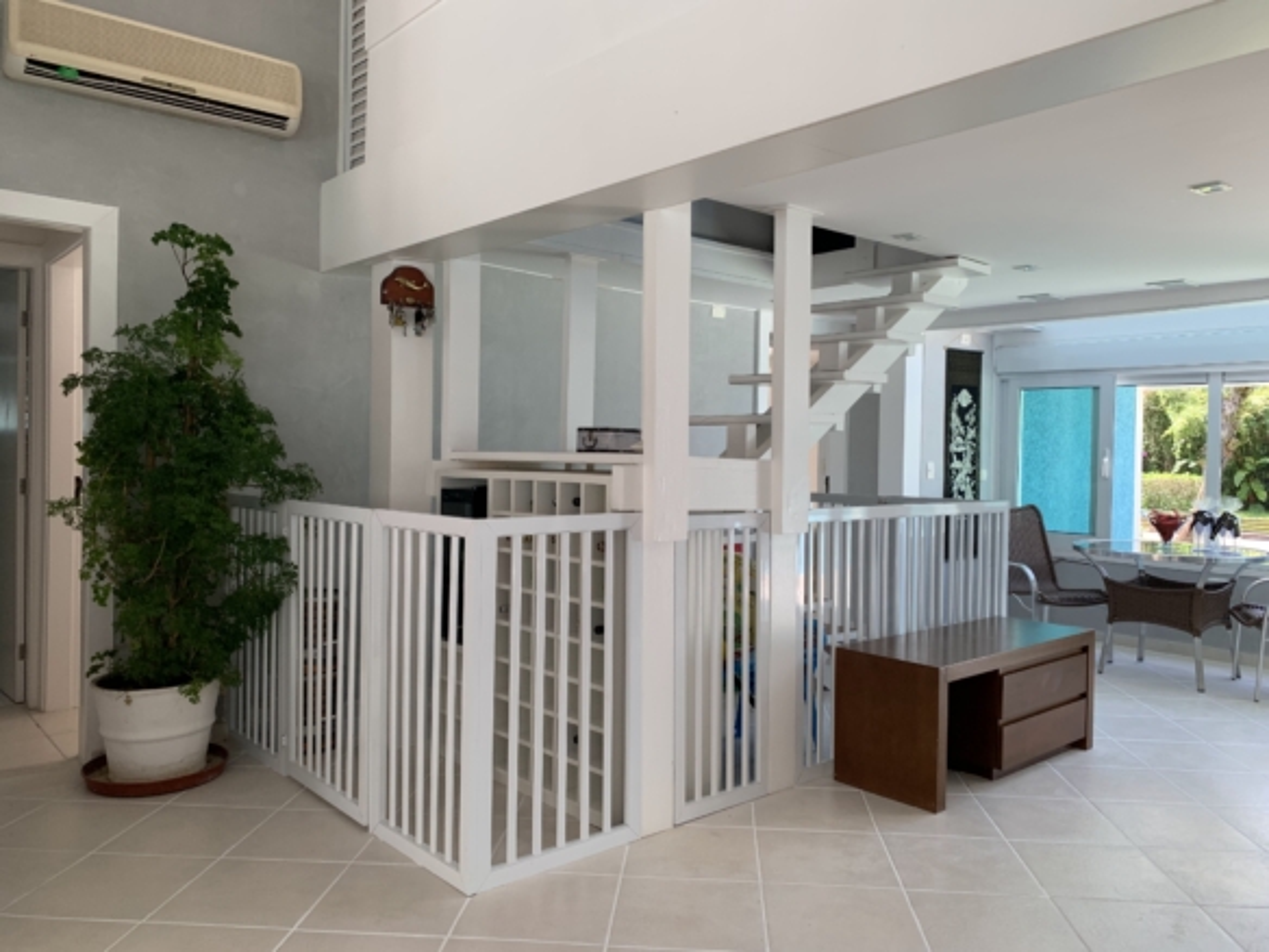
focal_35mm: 26
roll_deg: -1.6
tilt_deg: -2.0
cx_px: 634
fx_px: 953
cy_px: 476
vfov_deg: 53.1
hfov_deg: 67.3
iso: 40
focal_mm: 4.25
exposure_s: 1/121
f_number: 1.8
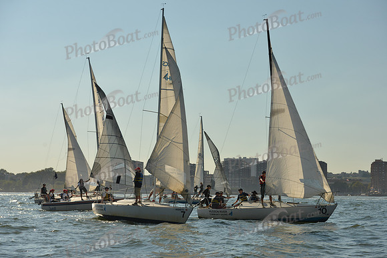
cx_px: 194
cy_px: 129
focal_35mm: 102
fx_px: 1097
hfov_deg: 20.0
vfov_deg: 13.4
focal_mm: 102
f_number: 6.3
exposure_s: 1/1250
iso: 400
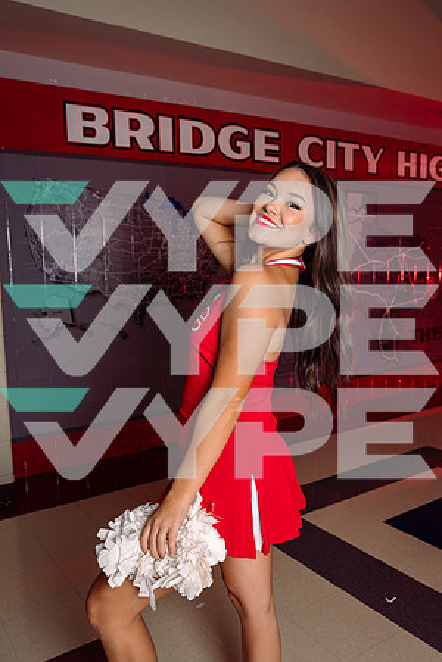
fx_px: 571
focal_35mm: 31
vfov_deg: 60.3
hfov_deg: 42.3
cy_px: 331
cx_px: 221
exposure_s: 1/250
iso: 200
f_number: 6.3
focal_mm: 31
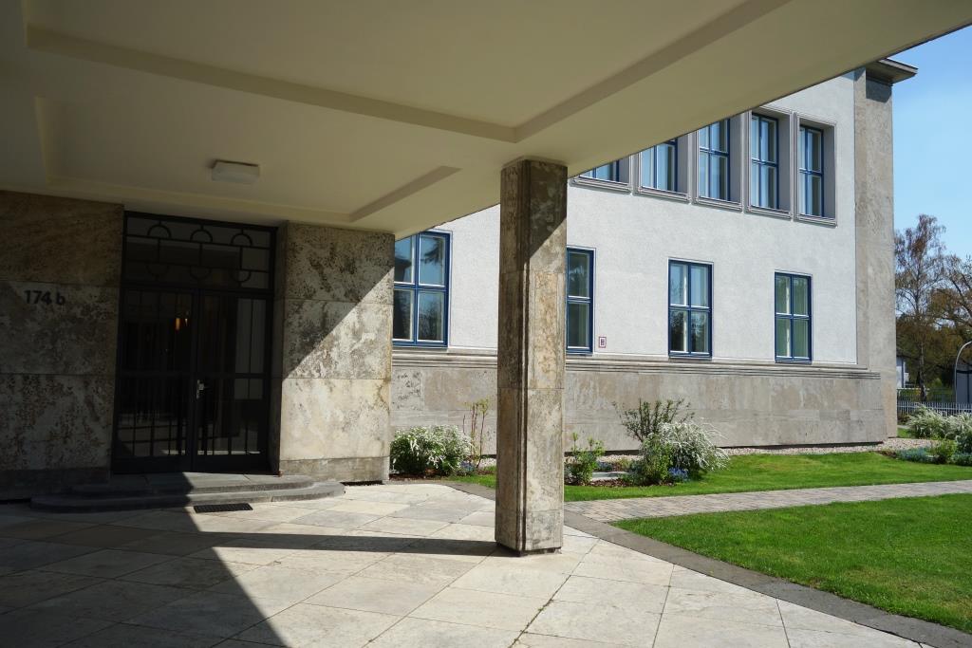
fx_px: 756
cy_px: 324
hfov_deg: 65.5
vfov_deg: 46.4
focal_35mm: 28
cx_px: 486
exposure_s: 1/640
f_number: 5.6
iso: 125
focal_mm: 10.4
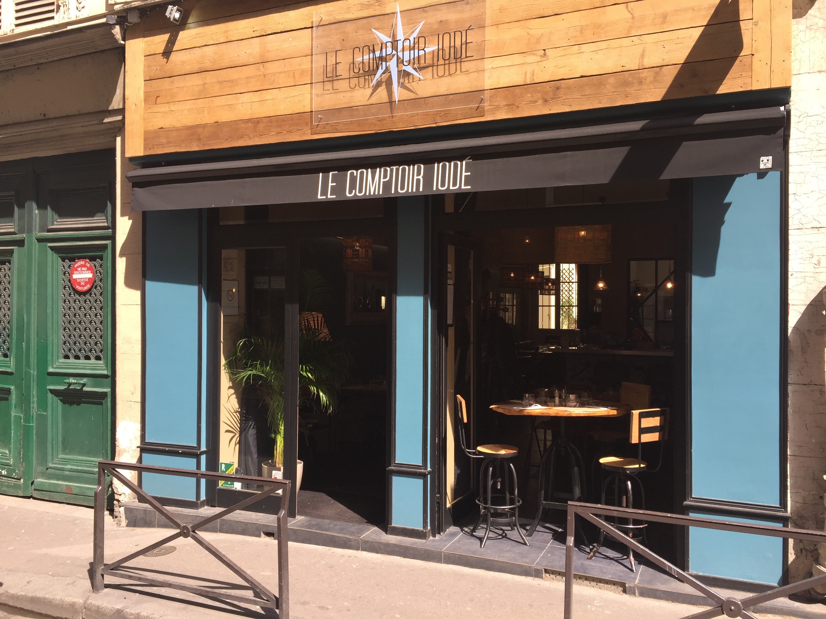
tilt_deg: +0.5
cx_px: 413
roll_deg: -0.1
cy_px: 310
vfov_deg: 48.2
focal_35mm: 29
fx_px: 692
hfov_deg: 61.7
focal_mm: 4.15
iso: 32
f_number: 2.2
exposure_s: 1/476
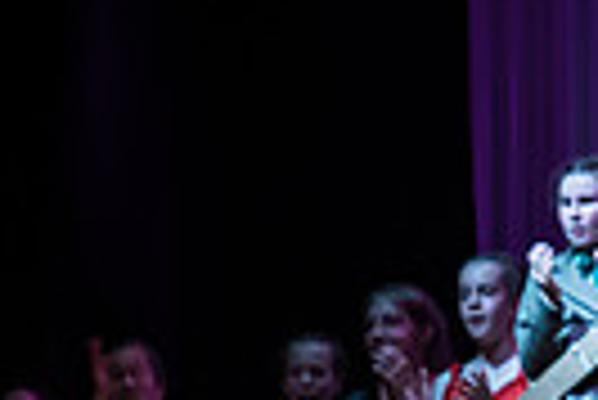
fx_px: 6020
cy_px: 700
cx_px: 144
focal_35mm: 362
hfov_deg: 5.7
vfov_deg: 3.8
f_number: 2.8
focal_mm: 70
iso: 1000
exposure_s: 1/160
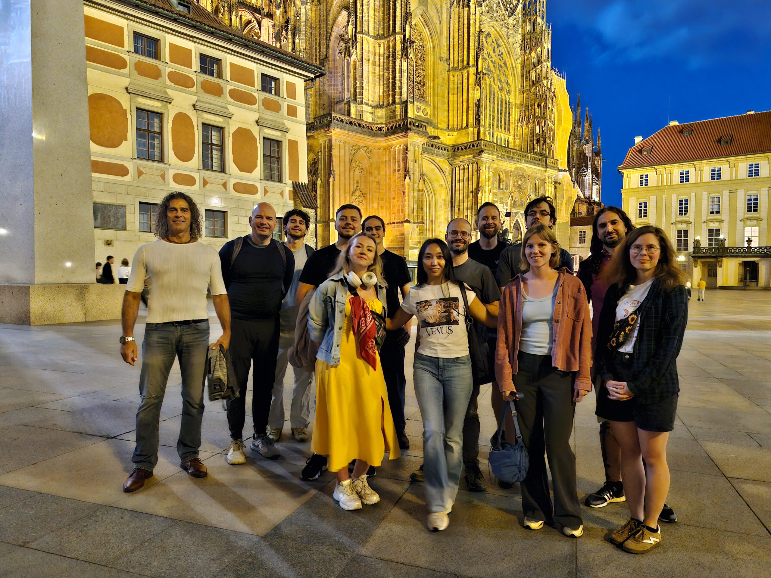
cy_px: 289
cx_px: 386
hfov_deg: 73.9
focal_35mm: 23
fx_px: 512
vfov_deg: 58.9
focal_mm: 5.54
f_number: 1.8
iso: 1600
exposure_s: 1/14
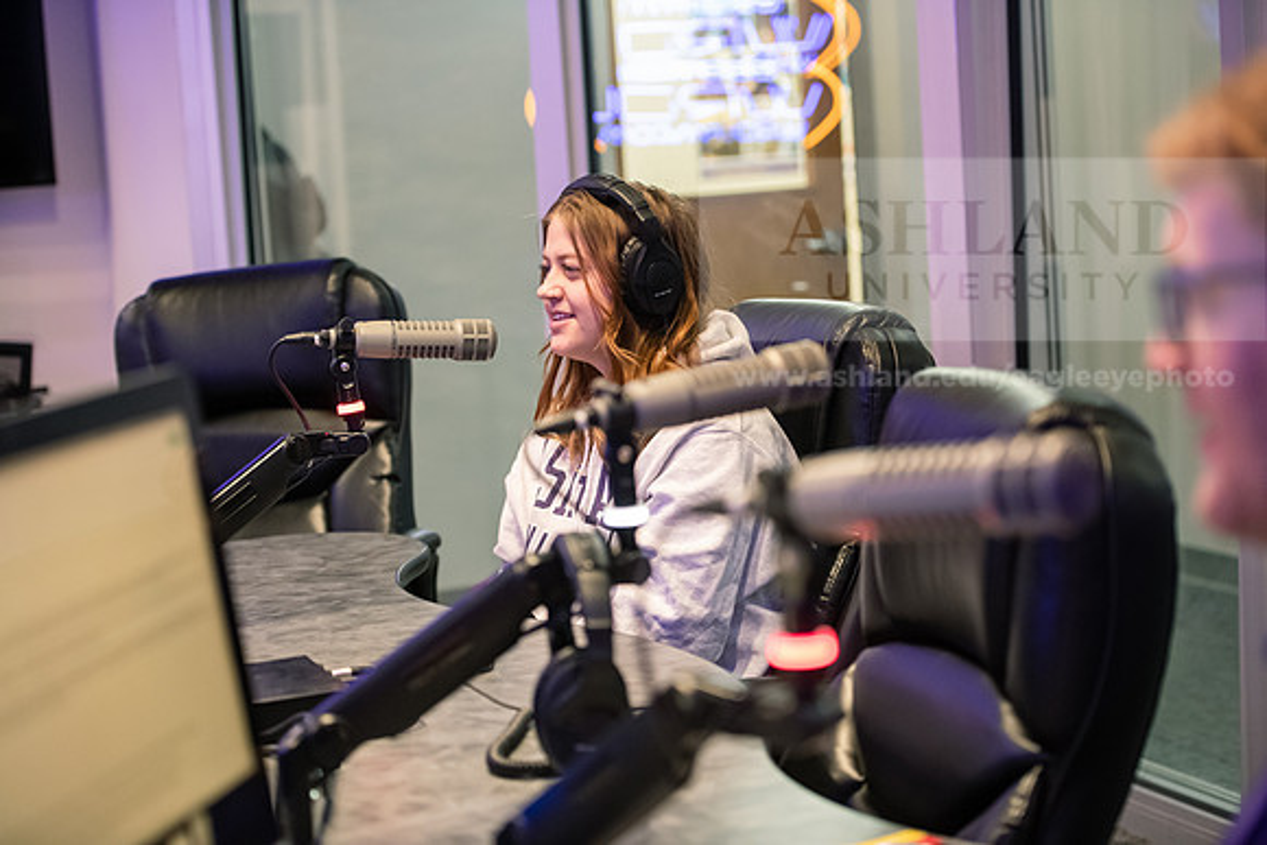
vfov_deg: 19.5
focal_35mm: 70
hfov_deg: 28.8
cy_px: 422
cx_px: 634
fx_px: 2464
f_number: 2.8
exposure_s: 1/80
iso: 2500
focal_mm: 70
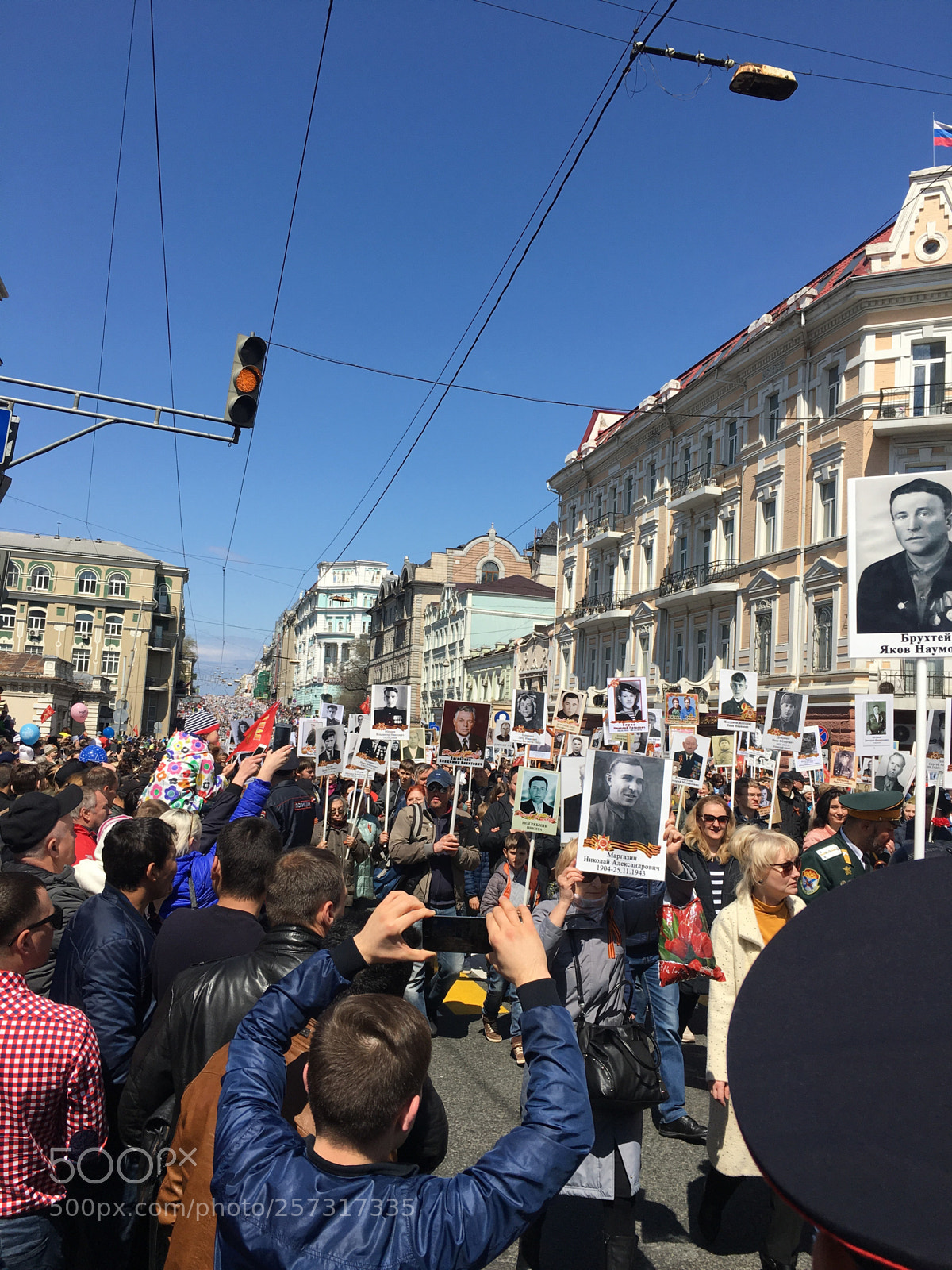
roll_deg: -2.6
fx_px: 1063
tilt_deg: +4.9
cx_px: 476
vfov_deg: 61.7
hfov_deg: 48.2
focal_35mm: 29
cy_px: 635
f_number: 2.2
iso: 25
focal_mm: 4.15
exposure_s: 1/2198
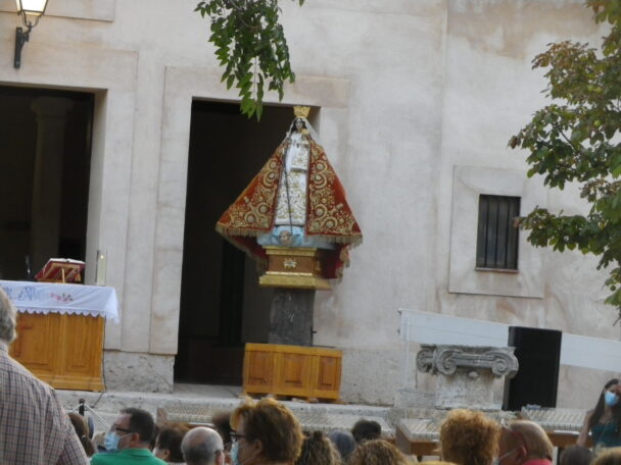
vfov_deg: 9.0
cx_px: 310
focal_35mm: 165
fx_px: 2960
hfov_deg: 12.0
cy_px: 232
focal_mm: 29.6
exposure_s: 1/100
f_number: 5.3
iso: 400
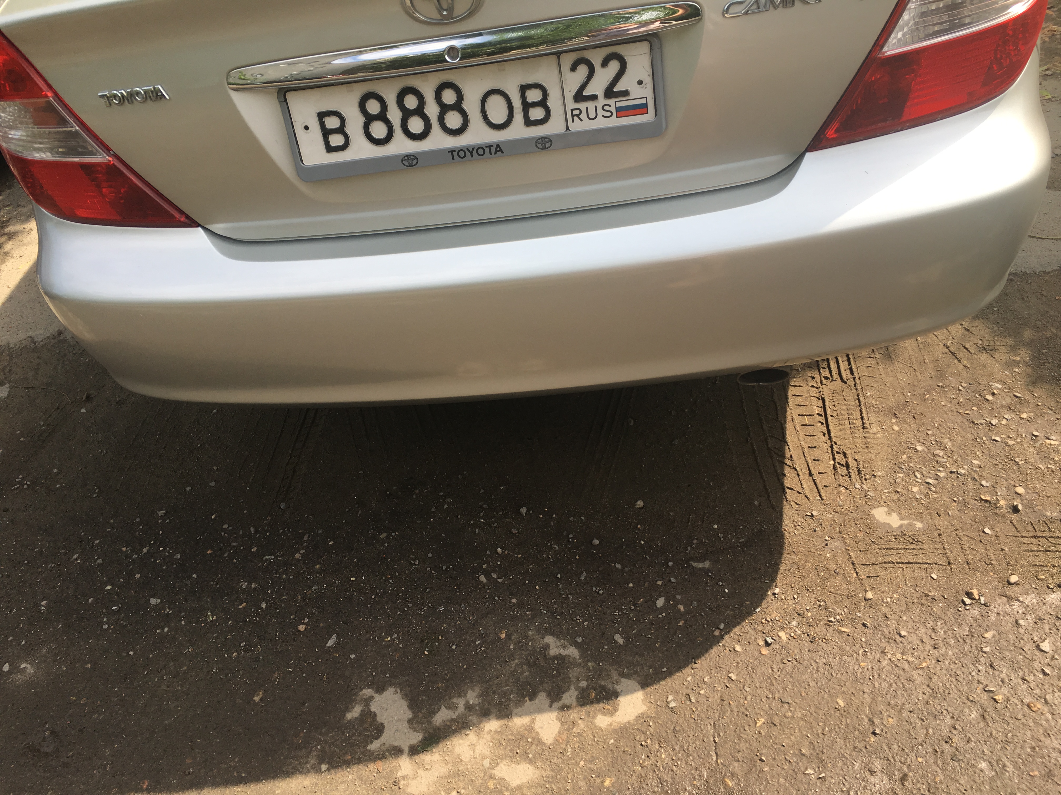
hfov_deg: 61.7
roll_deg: +12.9
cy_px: 398
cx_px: 530
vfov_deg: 48.2
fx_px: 889
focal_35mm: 29
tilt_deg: -39.6
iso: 25
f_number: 2.2
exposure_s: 1/620
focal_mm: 4.15
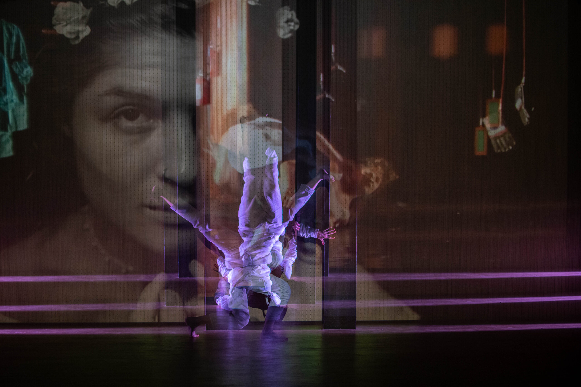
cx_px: 290
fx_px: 839
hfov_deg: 38.2
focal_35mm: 52
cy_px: 194
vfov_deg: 26.0
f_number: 2.5
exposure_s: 1/250
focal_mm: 35
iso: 1000
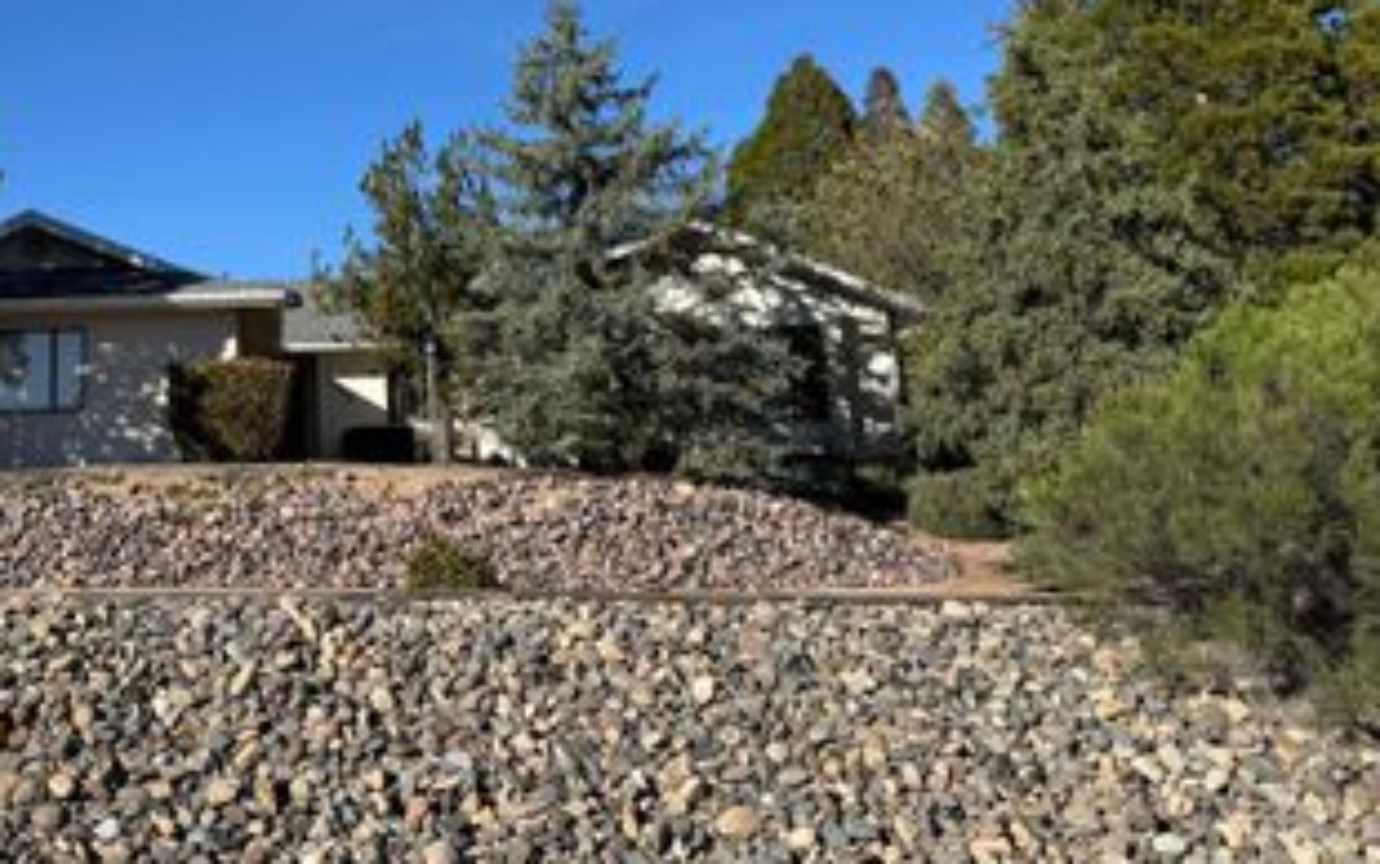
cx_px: 361
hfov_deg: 46.6
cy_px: 216
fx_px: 1543
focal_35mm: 41
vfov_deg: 30.7
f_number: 1.78
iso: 80
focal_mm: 6.76
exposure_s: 1/4310
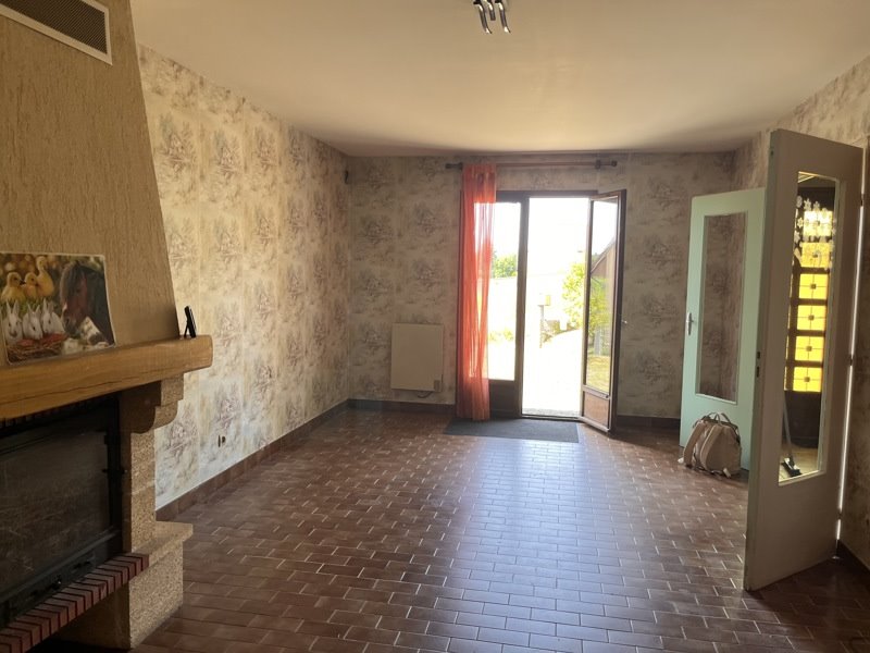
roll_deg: -0.4
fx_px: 653
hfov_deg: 67.3
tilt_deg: -4.5
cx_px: 435
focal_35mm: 26
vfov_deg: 53.1
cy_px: 326
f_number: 1.6
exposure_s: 1/121
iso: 64
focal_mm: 5.1
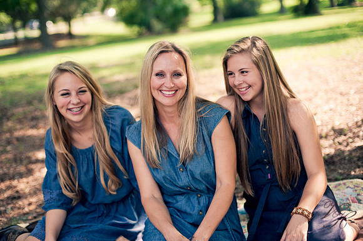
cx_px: 182
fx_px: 504
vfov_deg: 27.0
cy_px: 120
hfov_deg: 39.6
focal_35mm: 50
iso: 200
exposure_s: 1/500
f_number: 2.2
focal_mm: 50
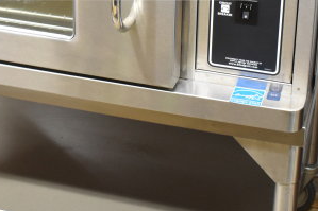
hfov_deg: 21.1
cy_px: -83
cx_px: 123
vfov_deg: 13.5
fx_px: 852
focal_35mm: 97
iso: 1000
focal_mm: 21
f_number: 3.8
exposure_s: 1/30
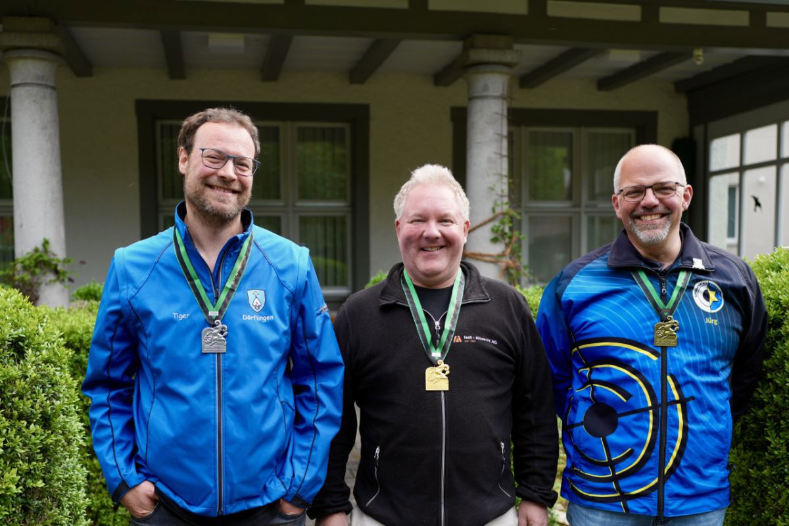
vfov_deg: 40.0
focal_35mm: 33
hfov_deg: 57.2
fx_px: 723
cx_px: 394
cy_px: 263
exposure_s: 1/40
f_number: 2.8
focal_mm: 33
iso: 200
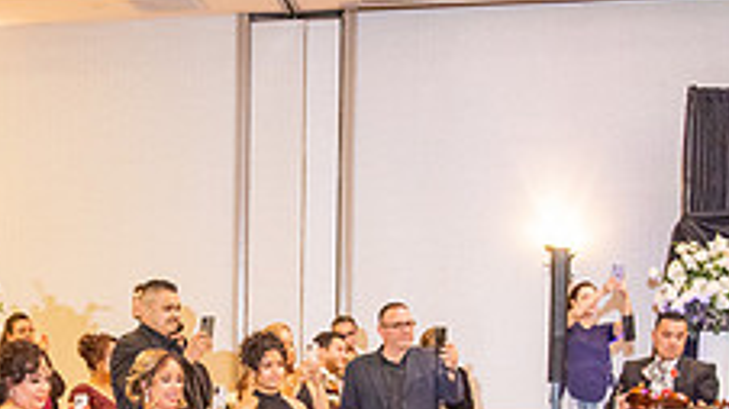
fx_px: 1662
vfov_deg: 13.6
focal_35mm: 86
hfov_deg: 24.0
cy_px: 504
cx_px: 58
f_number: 2.8
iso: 1600
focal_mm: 32
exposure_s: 1/125
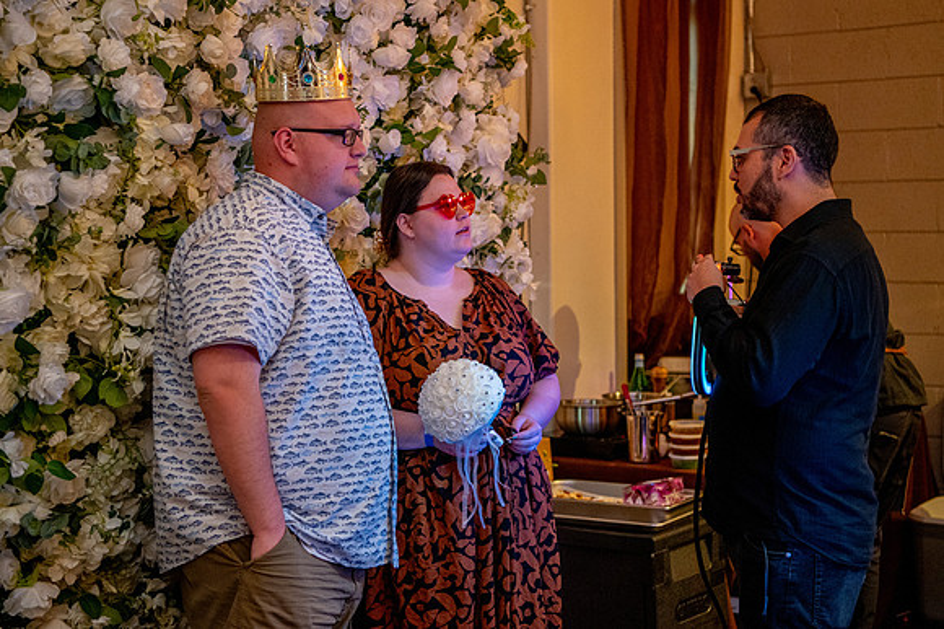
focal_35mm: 62
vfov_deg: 22.0
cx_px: 510
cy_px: 313
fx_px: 1618
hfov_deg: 32.5
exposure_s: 1/250
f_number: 2.8
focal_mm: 50
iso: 4000
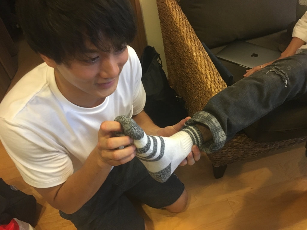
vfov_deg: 48.2
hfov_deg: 61.7
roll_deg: +12.7
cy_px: 115
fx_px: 257
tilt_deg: -40.9
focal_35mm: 29
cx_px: 154
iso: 200
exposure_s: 1/30
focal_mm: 4.15
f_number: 2.2
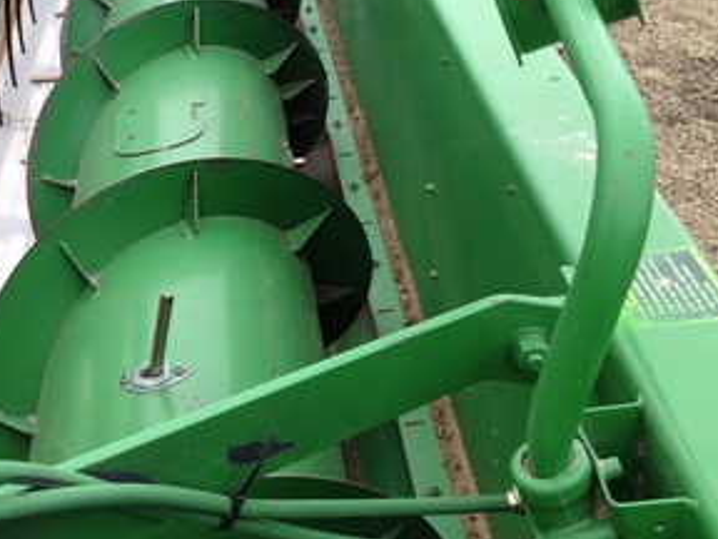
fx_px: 1369
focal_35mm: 66
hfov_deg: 28.8
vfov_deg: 21.7
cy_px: 50
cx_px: 160
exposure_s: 1/167
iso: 50
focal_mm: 4.28
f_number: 2.4
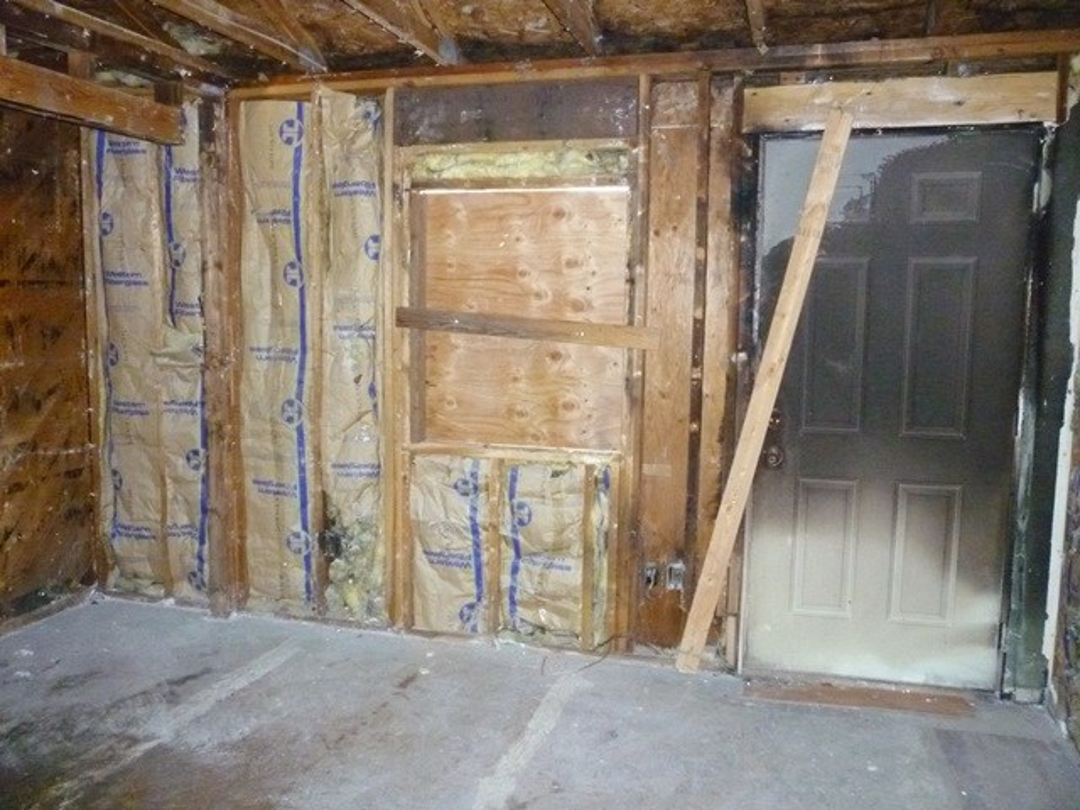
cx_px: 540
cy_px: 405
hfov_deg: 61.7
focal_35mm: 29
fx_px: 905
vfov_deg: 48.2
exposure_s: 1/125
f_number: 3.3
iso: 1000
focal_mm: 5.2
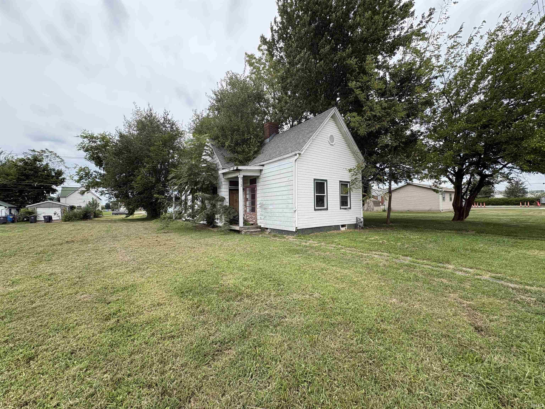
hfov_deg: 102.1
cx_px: 272
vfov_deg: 85.7
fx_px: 220
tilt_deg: +1.4
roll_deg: +0.8
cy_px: 204
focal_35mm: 14
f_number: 2.2
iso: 40
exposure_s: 1/1048
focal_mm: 2.22
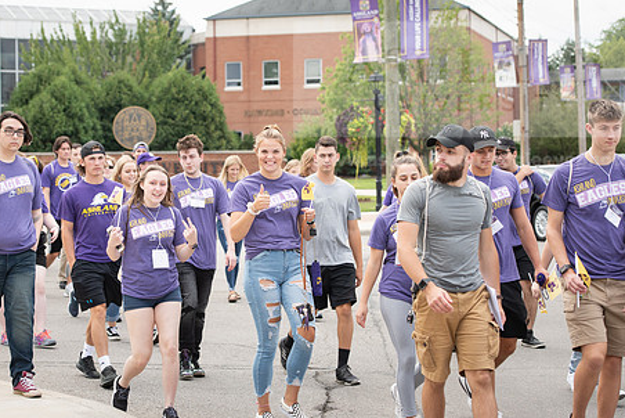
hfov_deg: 20.4
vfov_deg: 13.7
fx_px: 1737
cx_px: 252
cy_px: 189
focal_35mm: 100
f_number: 5
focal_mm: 78
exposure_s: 1/500
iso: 320
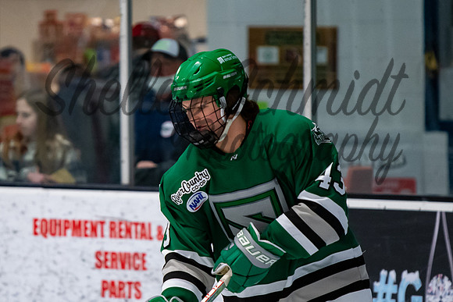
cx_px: 175
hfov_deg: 4.5
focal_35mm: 455
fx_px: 5726
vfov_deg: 3.0
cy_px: 136
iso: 1600
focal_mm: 200
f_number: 2.8
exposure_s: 1/800
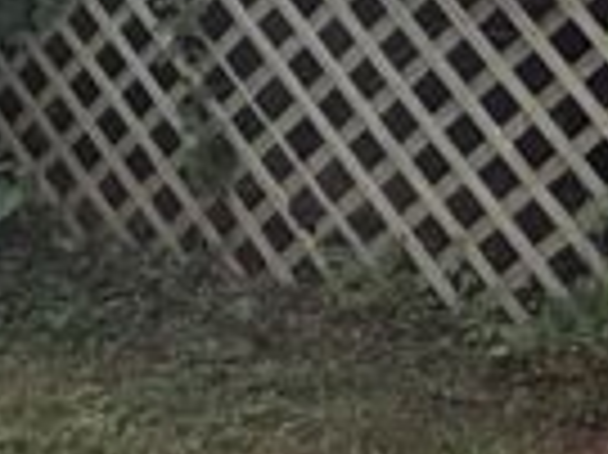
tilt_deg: -0.2
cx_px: 345
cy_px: -396
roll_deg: +0.0
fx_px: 1948
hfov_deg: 17.7
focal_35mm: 111
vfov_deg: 12.1
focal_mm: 2.22
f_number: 2.2
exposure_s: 1/408
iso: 50
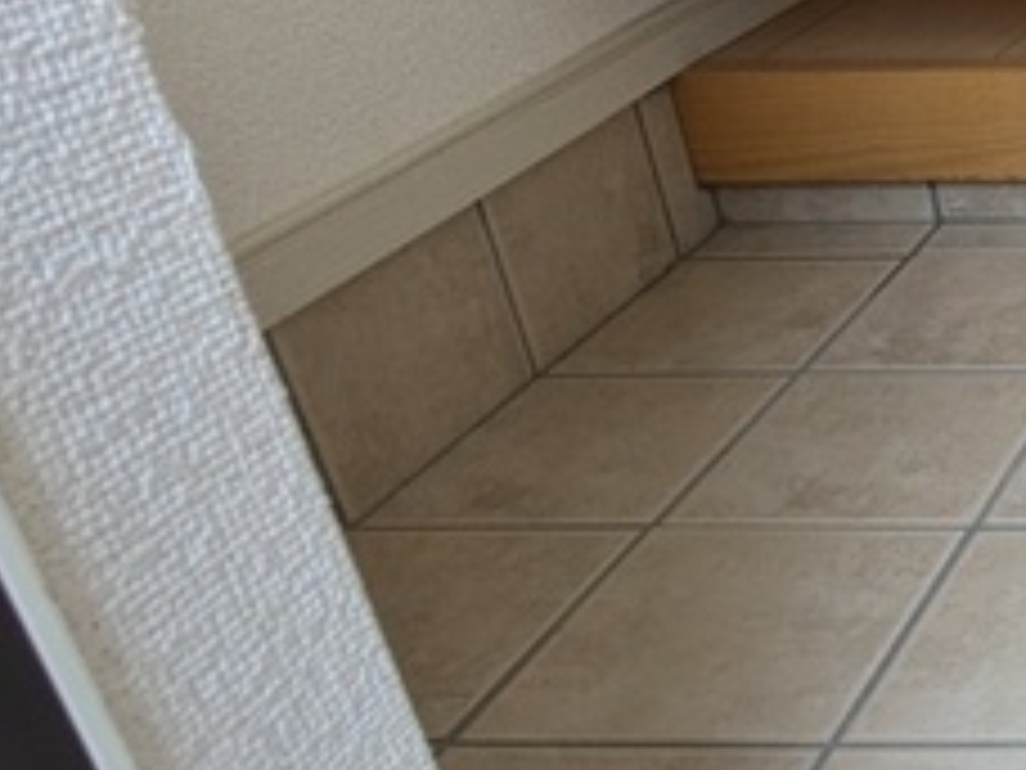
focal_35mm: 59
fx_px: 1749
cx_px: 1714
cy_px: 257
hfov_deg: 22.9
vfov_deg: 24.7
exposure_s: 1/120
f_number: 2.2
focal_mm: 1.83
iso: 69
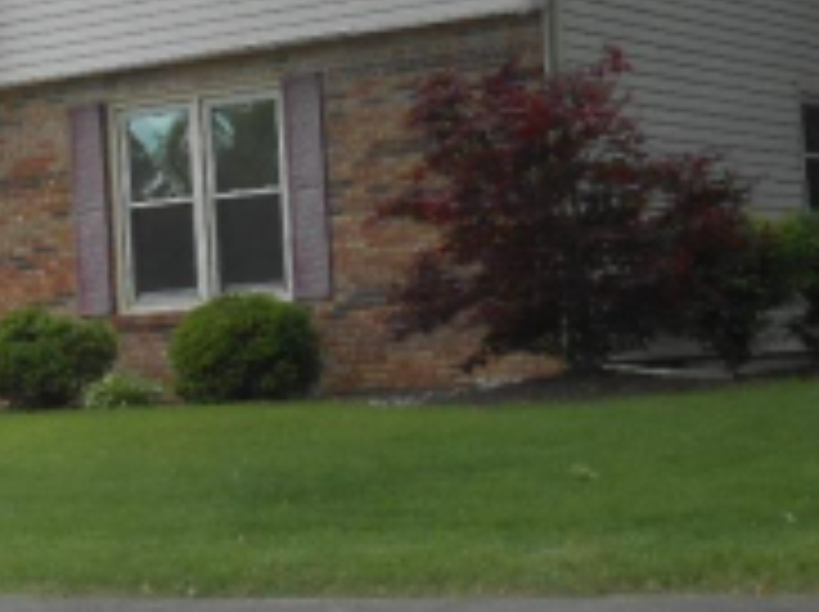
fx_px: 2599
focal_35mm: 110
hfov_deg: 17.6
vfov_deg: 13.4
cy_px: 292
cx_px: 83
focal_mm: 5.3
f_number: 3.8
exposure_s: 1/250
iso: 80
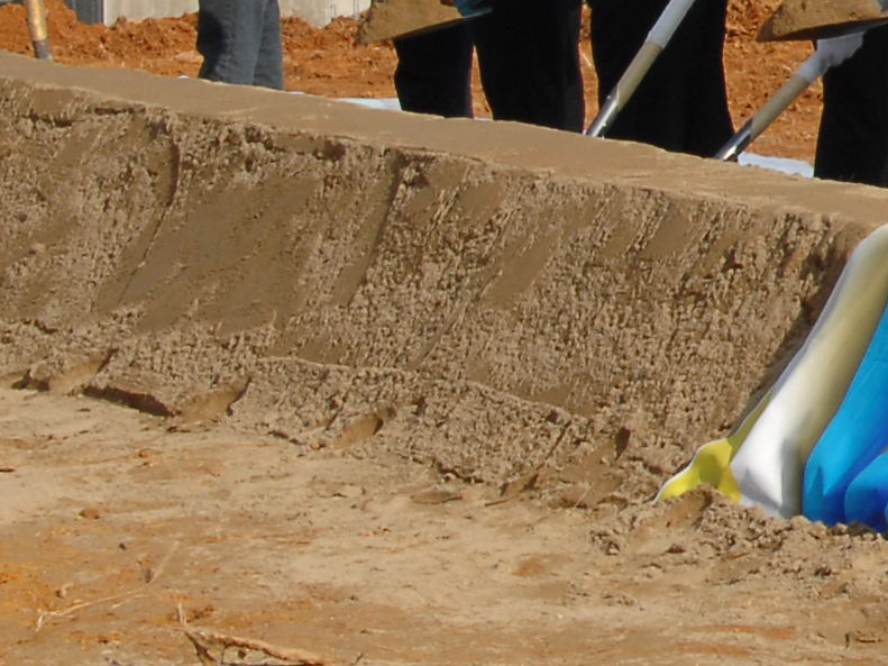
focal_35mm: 203
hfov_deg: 8.8
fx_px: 5207
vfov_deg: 7.2
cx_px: 2137
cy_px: -381
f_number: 13
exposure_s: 1/125
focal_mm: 26
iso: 200
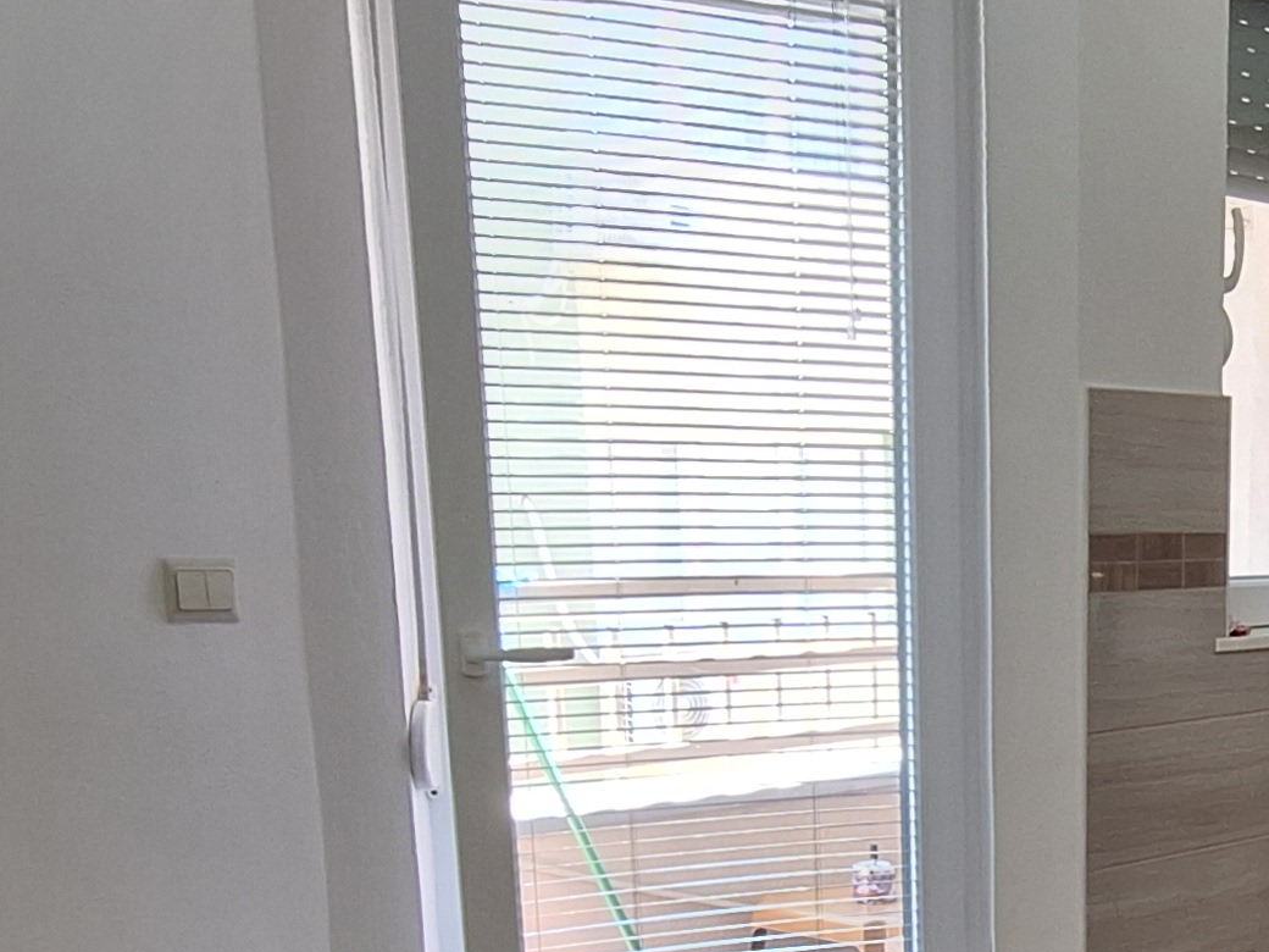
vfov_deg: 27.2
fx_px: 1833
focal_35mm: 50
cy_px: 981
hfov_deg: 34.9
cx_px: 1249
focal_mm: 1.74
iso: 64
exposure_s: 1/50
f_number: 2.2
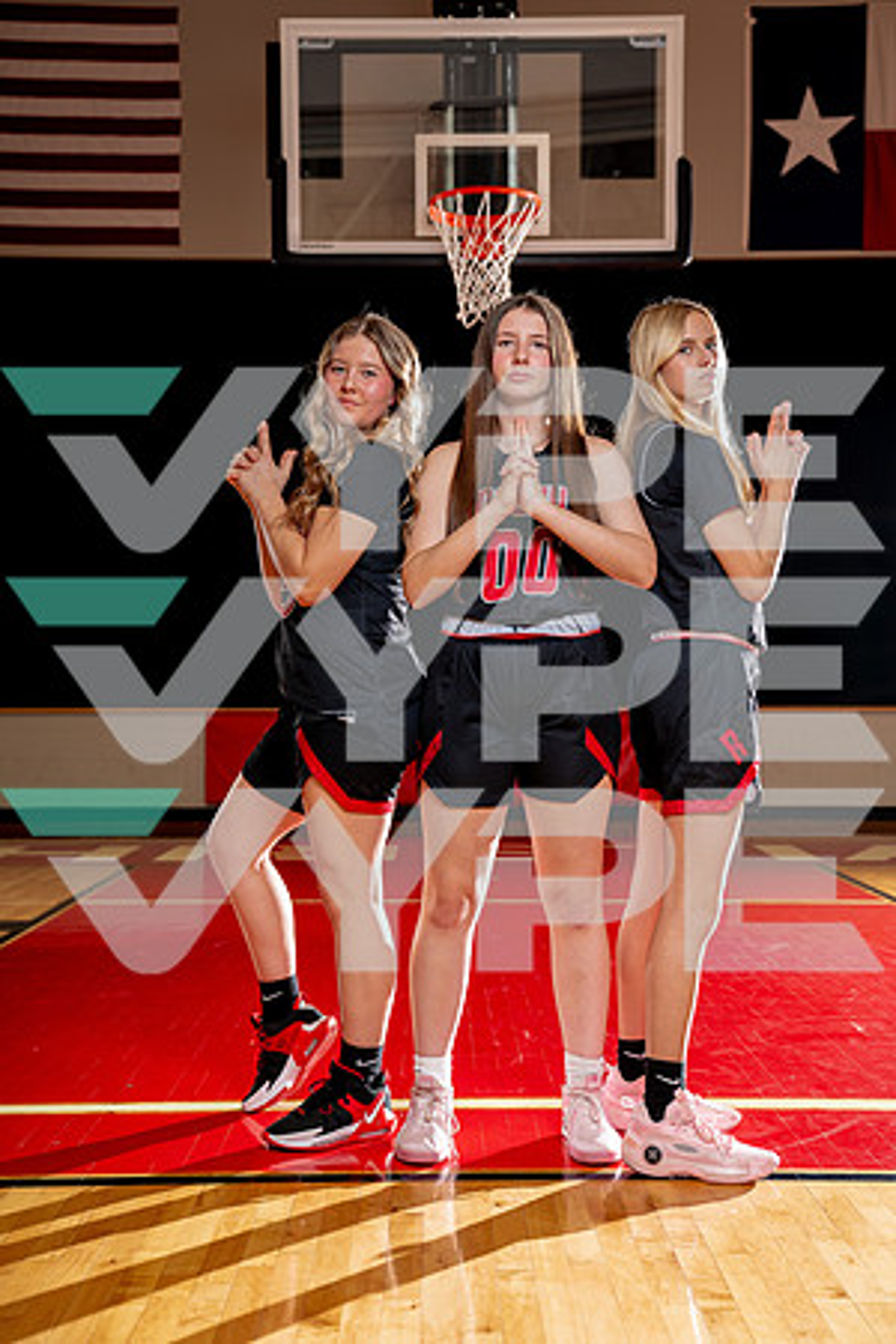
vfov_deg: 43.6
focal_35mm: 45
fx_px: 1680
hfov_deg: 29.9
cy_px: 672
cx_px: 448
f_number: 4
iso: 400
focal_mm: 45
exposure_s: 1/250
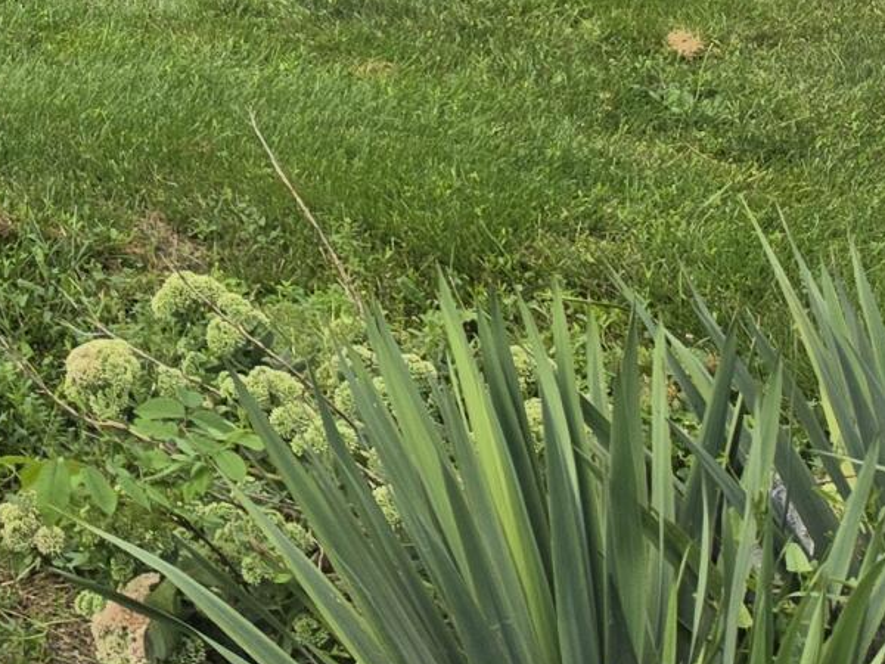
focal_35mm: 115
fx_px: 2940
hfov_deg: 14.8
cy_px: -683
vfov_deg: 11.5
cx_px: -730
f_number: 1.4
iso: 64
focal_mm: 6.5
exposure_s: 1/4143
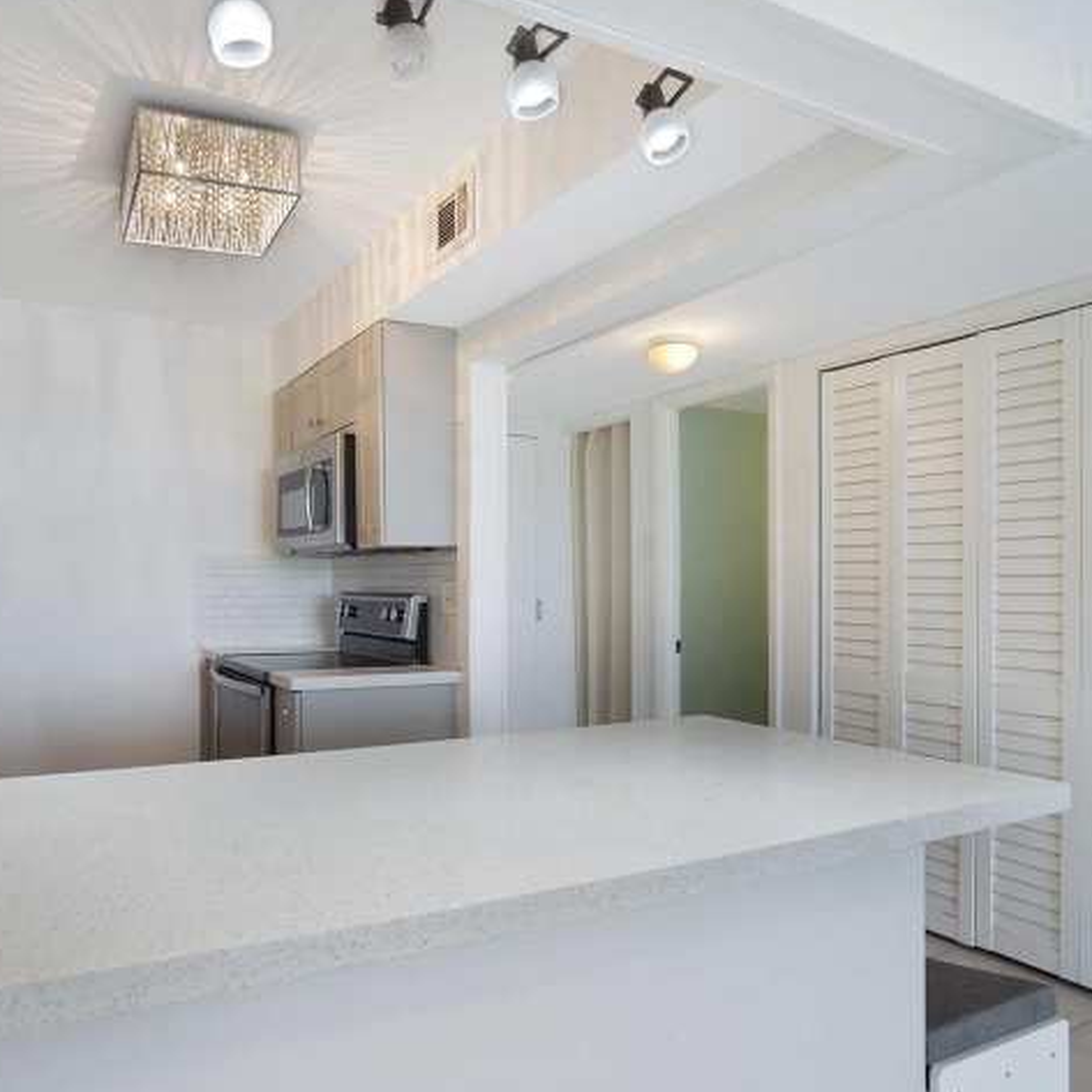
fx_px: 821
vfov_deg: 67.2
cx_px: 409
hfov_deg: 66.2
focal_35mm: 23
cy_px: 585
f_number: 5
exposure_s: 1/200
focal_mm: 16
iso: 1000
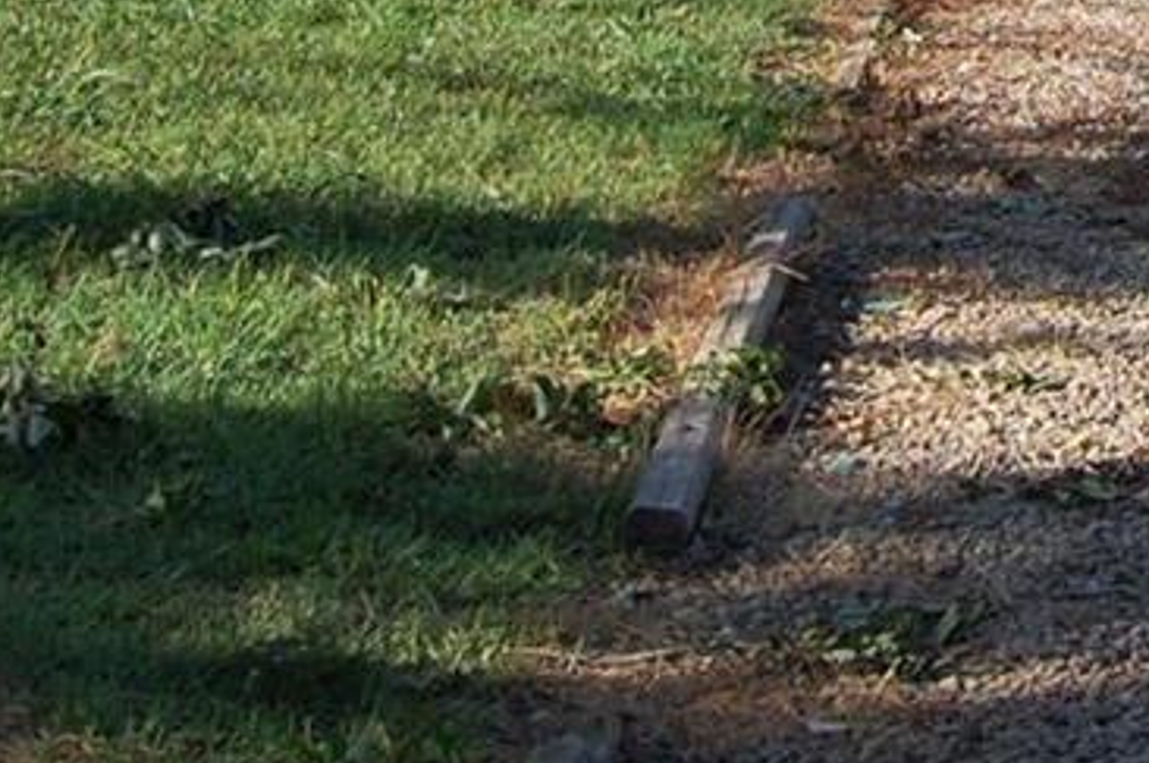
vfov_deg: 10.4
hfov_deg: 15.4
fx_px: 3761
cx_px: 1943
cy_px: -871
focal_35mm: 118
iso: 200
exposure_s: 1/250
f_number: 8
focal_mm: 18
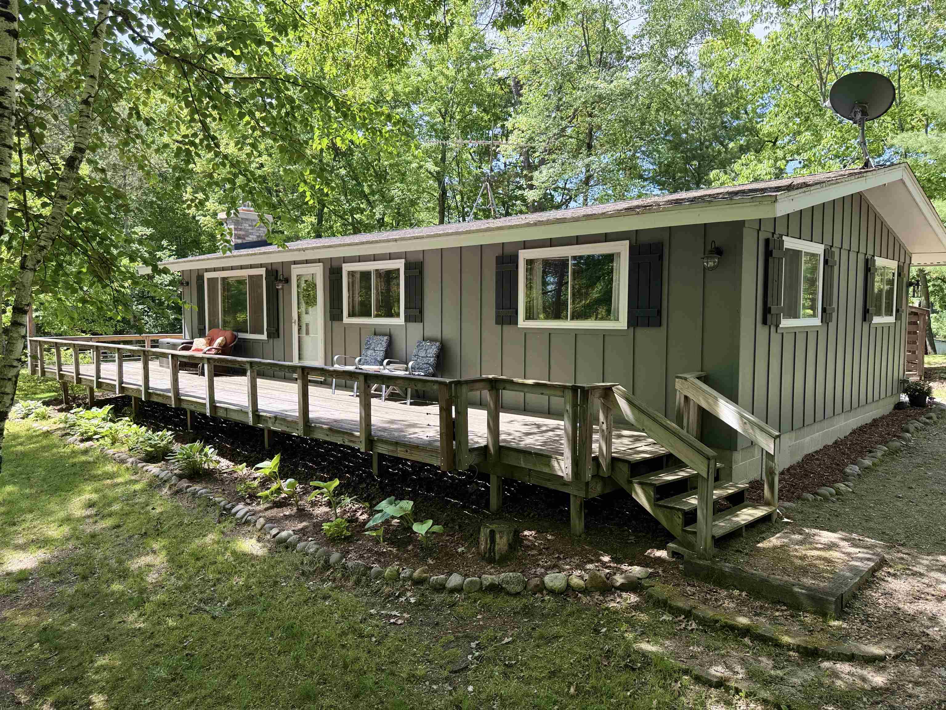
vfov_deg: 56.8
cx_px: 473
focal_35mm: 24
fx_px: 656
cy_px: 355
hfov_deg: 71.6
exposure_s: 1/1042
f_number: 1.78
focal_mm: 6.76
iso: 80
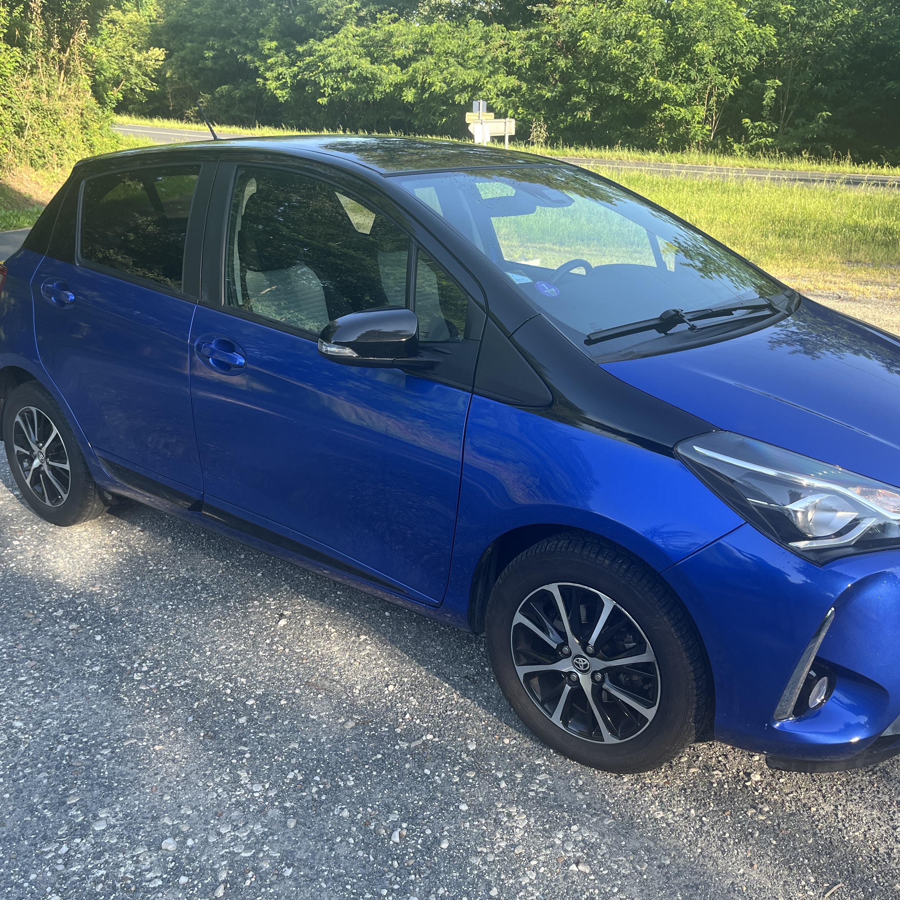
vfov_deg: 52.5
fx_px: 912
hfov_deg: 52.5
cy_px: 446
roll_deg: +0.4
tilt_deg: -21.5
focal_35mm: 31
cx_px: 471
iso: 50
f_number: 1.6
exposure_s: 1/378
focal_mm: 5.1
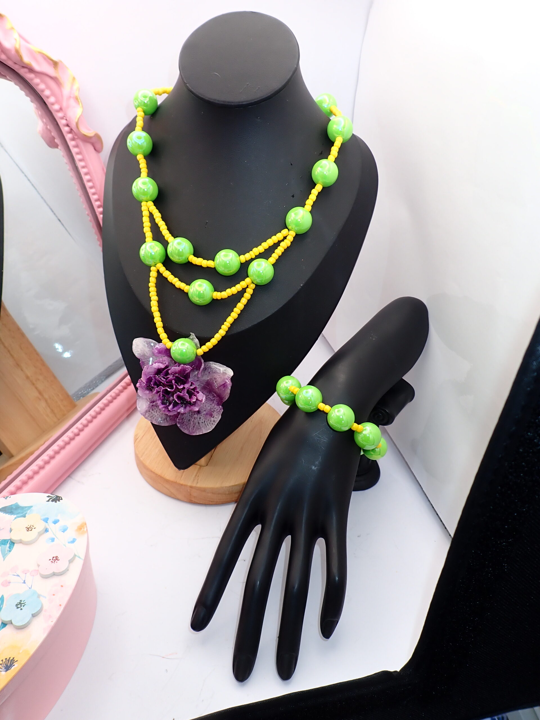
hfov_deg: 54.9
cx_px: 270
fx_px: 520
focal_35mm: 25
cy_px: 360
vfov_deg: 69.4
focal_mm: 4.5
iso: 100
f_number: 2.8
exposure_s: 1/60
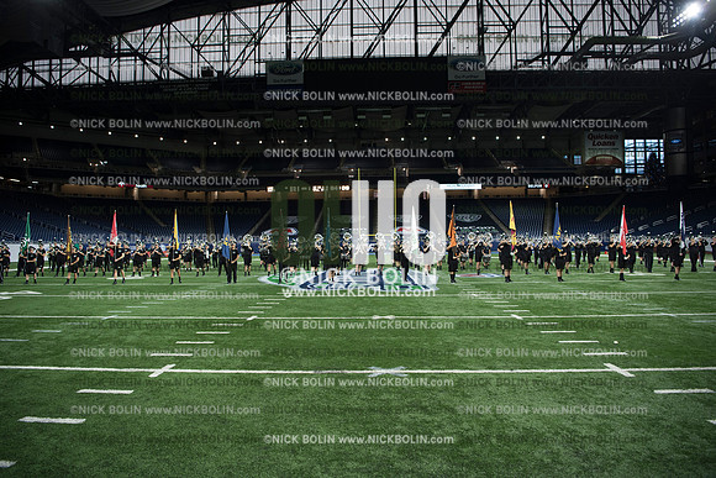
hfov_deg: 73.7
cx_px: 358
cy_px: 239
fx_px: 477
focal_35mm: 24
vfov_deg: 53.2
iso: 800
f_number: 3.2
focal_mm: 24
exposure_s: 1/500
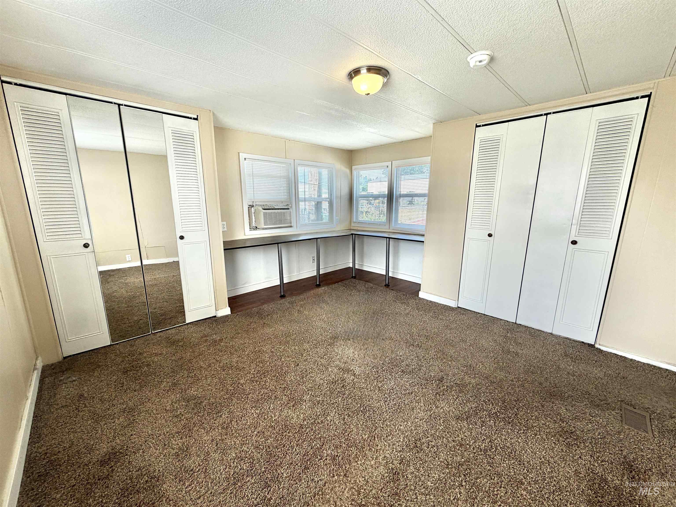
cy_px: 254
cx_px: 338
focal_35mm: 14
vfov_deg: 85.7
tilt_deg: -10.7
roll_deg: -0.5
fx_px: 273
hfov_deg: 102.1
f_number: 2.2
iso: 50
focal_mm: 2.22
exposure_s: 1/121
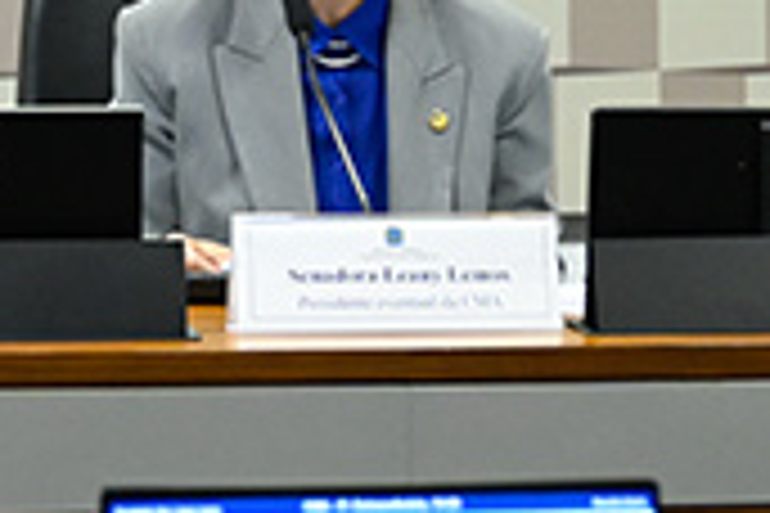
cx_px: 297
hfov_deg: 7.6
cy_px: 225
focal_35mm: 271
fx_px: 5796
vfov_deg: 5.1
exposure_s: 1/250
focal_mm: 54
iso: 2500
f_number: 2.8
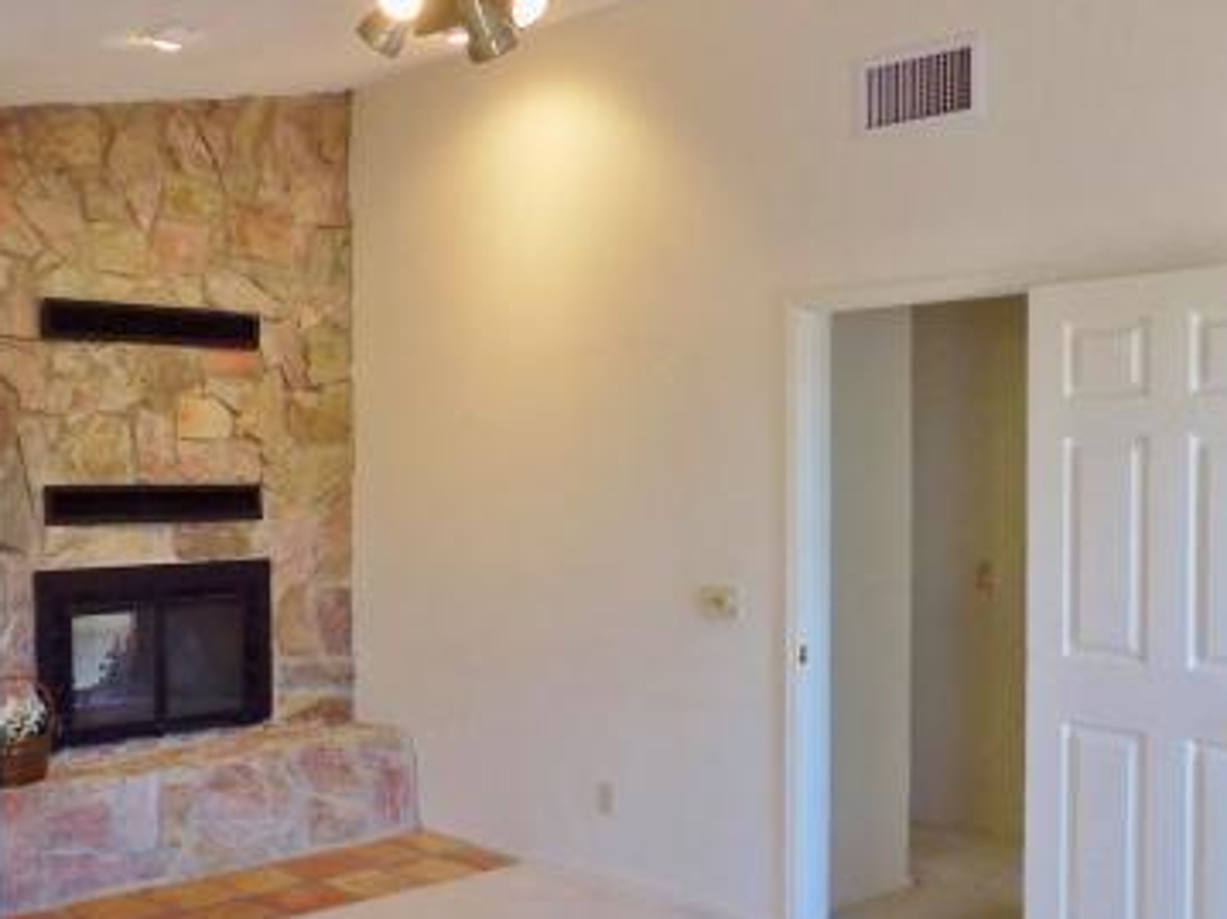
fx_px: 1453
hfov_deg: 43.5
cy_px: 519
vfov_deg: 35.1
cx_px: 236
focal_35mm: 41
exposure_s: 1/30
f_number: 3.1
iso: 250
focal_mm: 4
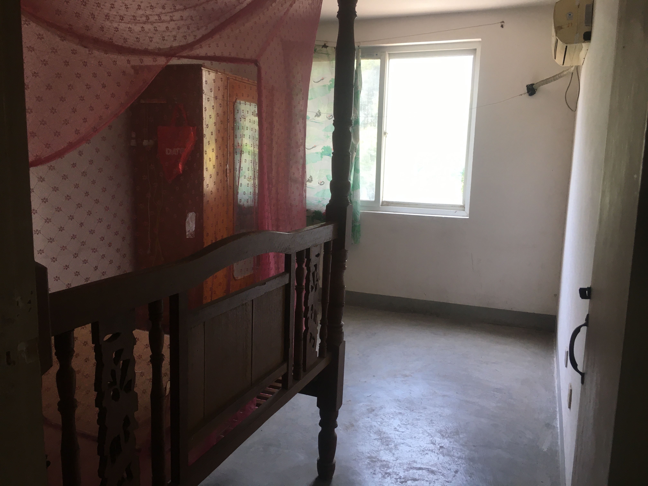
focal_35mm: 29
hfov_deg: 61.7
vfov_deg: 48.2
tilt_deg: -8.9
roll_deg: +0.0
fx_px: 543
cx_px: 324
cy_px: 243
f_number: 2.2
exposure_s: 1/33
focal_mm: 4.15
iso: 25
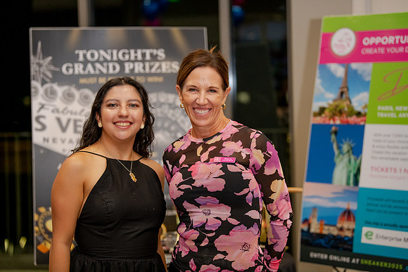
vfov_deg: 15.9
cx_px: 204
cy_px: 136
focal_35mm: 86
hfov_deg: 23.6
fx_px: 975
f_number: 2.8
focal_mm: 86
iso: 1250
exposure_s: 1/320
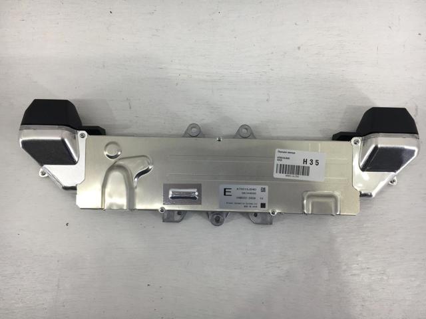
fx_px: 357
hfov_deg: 61.7
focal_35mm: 29
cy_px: 160
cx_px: 213
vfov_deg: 48.2
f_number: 2.2
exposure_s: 1/100
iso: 40
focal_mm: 4.15
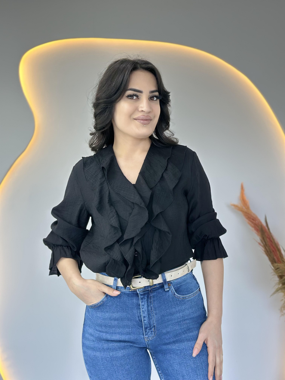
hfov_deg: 30.3
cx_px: 142
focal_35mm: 48
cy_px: 190
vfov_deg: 39.7
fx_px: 527
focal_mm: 6.86
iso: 125
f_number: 1.78
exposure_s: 1/100
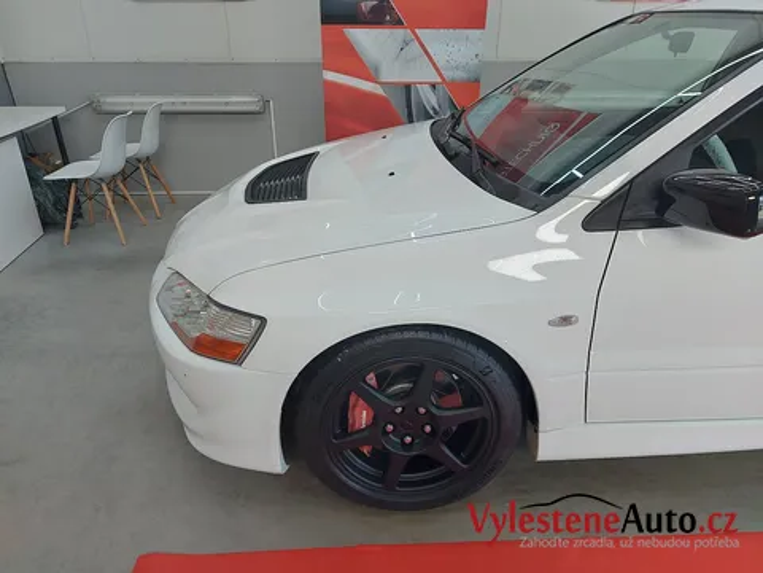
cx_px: 382
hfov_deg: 71.6
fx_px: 529
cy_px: 286
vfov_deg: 56.8
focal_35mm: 24
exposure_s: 1/100
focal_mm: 5.23
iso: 50
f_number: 1.8
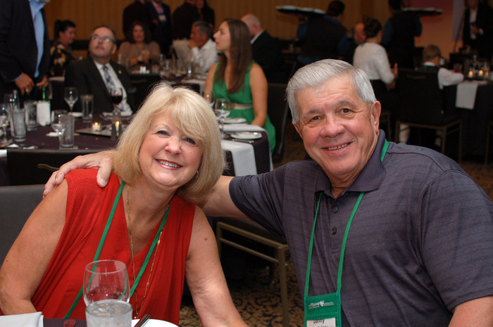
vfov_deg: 25.7
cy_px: 164
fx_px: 718
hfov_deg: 37.9
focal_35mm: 52
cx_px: 246
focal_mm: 35
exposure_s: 1/60
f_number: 4
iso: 400
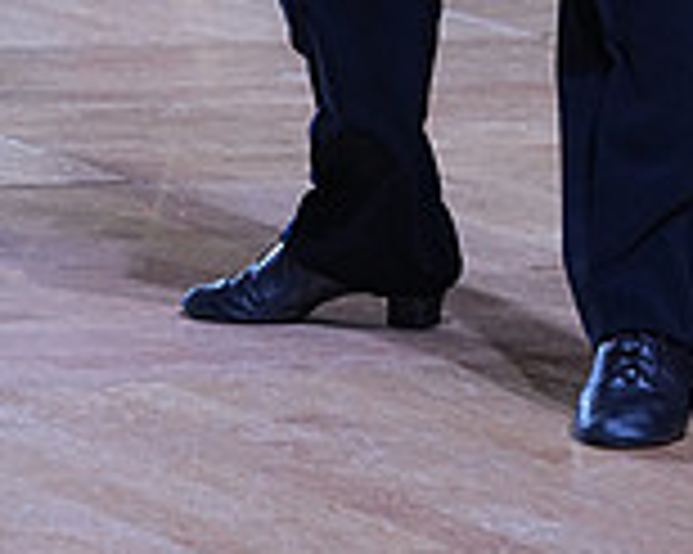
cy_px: -640
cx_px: 749
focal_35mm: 286
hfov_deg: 6.7
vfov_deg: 5.3
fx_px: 5862
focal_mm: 81
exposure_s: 1/500
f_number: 4
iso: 1000
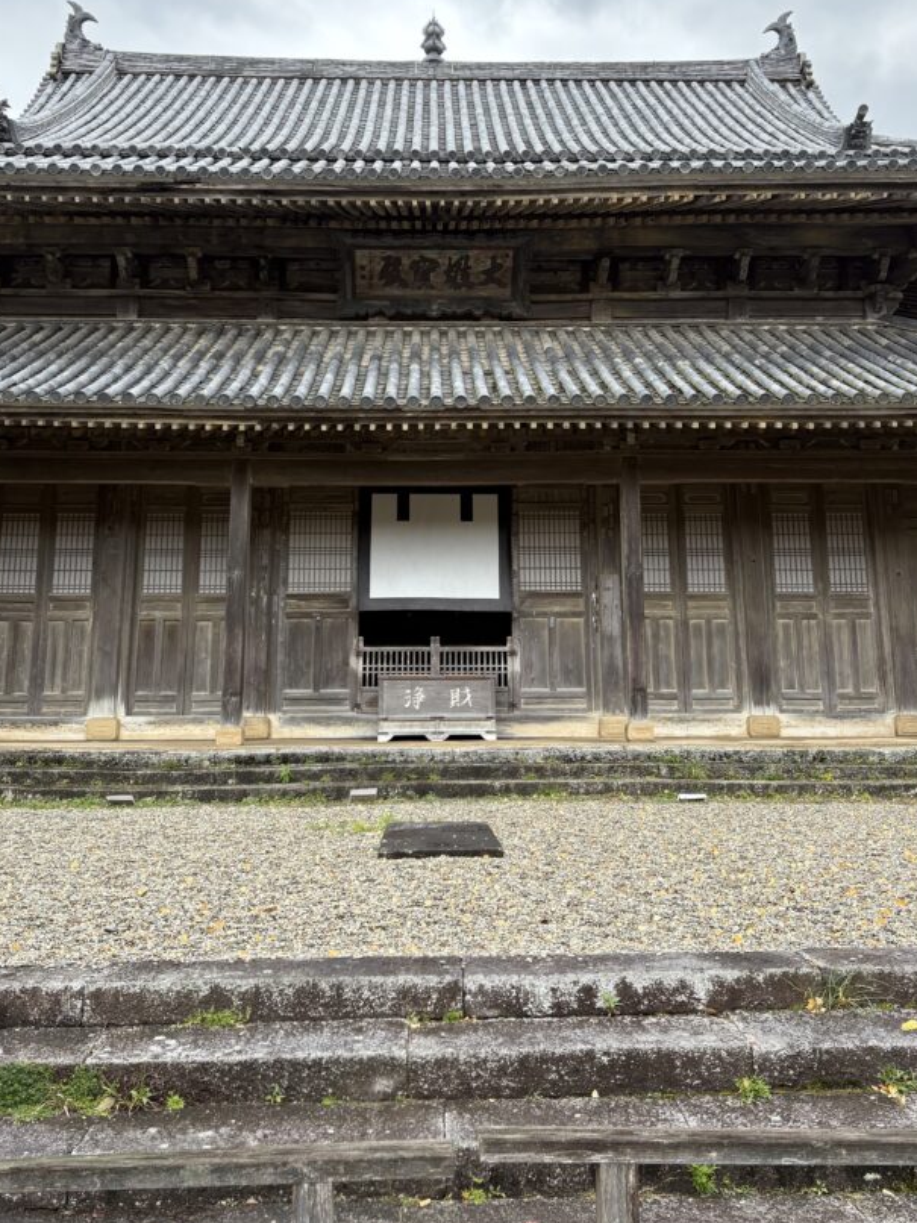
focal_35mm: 33
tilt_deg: +12.2
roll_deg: +0.5
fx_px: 1166
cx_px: 450
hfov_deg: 42.9
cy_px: 490
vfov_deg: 55.0
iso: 40
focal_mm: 5.96
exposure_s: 1/122
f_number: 1.6
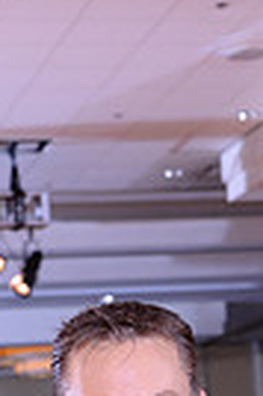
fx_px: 1659
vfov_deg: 12.1
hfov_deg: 9.1
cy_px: 789
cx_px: 129
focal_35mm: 151
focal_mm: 35
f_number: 4.5
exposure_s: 1/250
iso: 1250
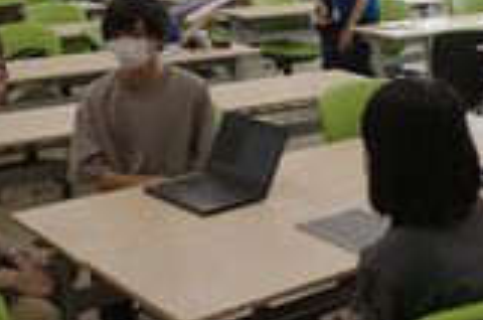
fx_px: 937
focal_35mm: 70
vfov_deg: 19.4
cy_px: 142
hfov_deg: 28.3
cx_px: 379
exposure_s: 1/160
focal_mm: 18.3
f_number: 3.2
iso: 500
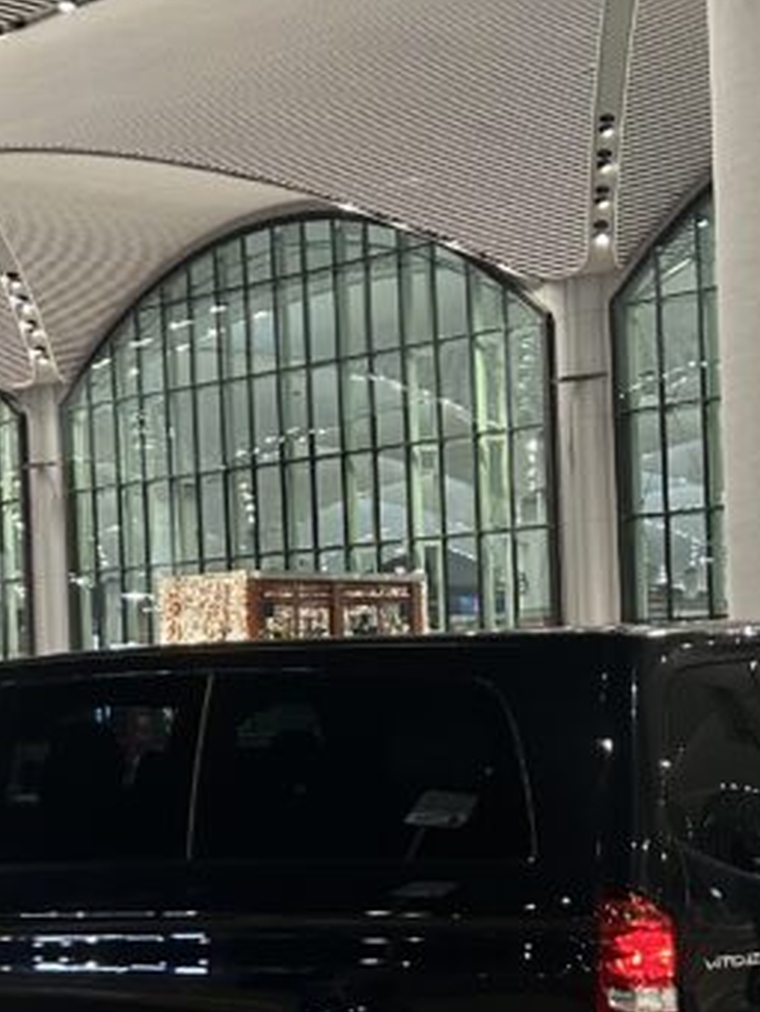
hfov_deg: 18.8
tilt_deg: +0.1
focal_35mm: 78
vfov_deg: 24.9
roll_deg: +2.3
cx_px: 520
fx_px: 2282
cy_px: 689
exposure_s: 1/40
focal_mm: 5.7
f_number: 1.5
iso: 400
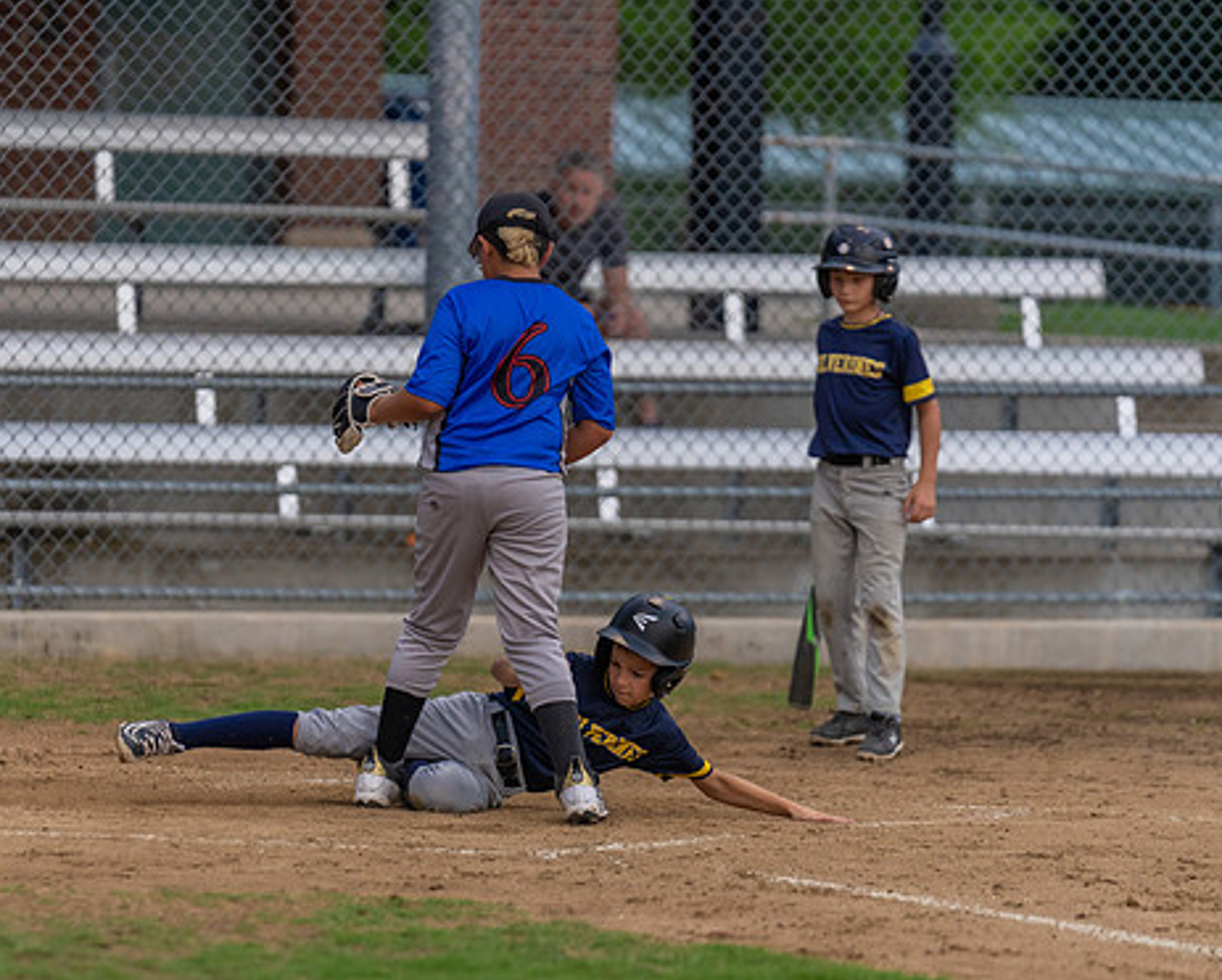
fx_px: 10169
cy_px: 608
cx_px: 436
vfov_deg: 5.5
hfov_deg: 6.9
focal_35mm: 281
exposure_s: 1/1000
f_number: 2.8
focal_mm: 200
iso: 1000
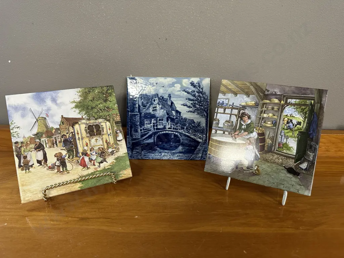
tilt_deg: -22.4
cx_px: 172
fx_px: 239
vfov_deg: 56.8
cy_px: 129
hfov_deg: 71.6
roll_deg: -2.0
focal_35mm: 24
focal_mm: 6.86
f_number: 1.78
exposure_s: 1/50
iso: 200
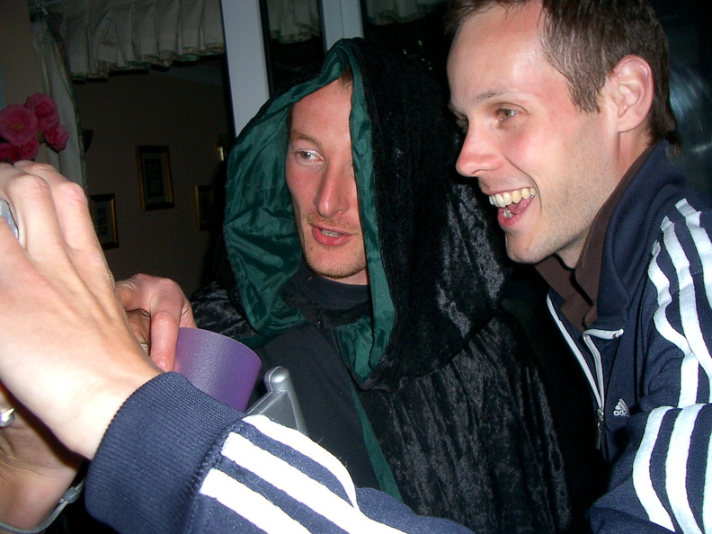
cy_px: 267
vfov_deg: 40.7
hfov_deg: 52.6
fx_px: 720
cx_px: 356
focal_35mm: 35
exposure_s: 1/40
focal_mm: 5.8
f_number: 2.6
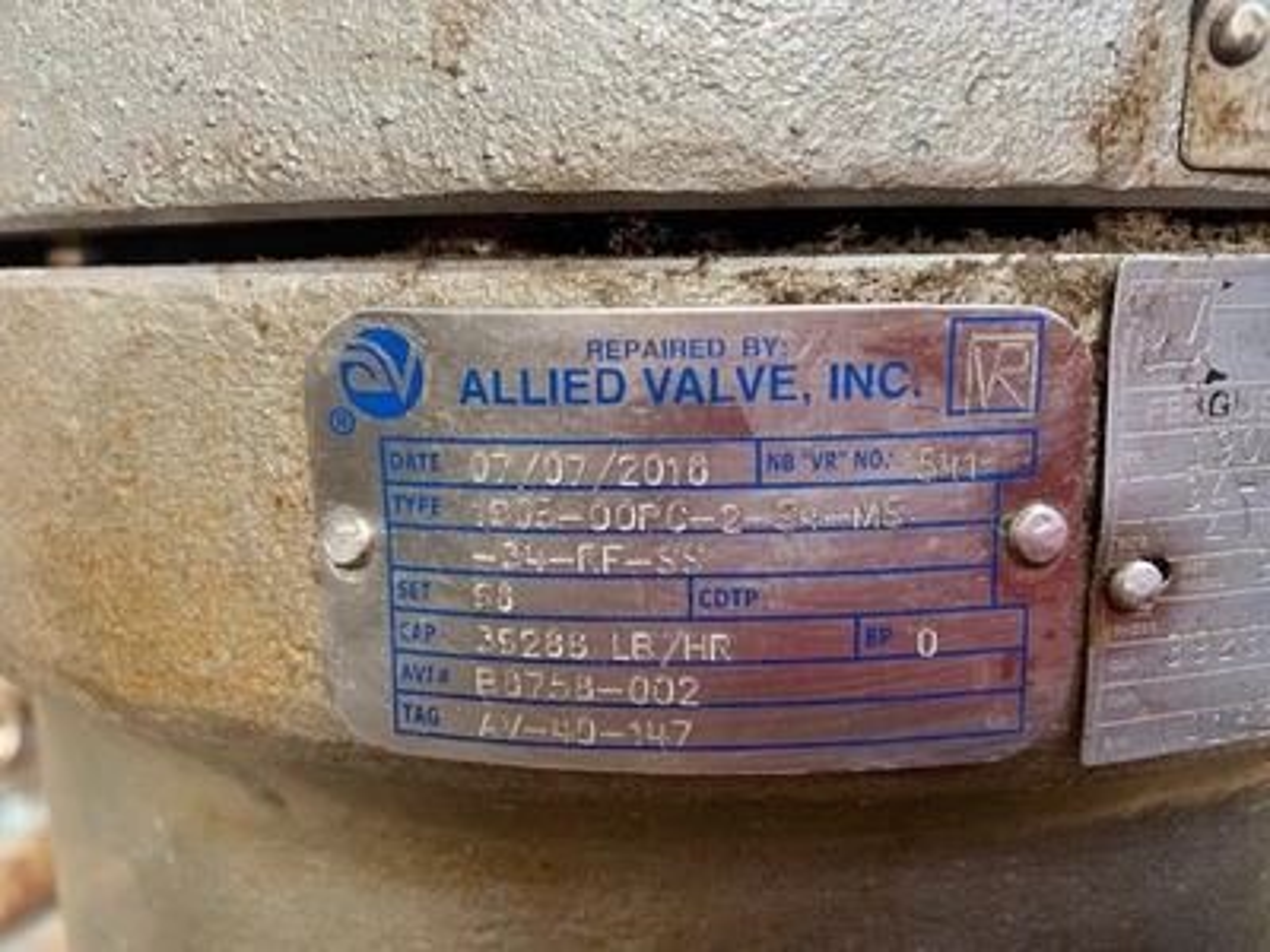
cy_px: 476
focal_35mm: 26
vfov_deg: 53.1
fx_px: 954
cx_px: 635
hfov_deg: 67.3
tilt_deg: -13.7
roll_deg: +0.1
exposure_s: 1/60
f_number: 1.8
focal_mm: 4.25
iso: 160
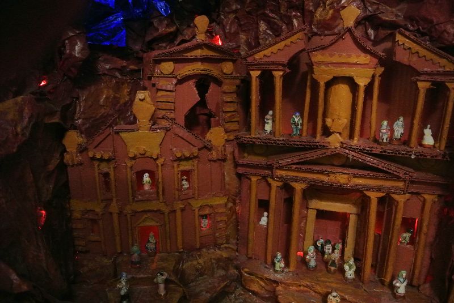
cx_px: 227
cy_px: 152
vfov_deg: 48.0
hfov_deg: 67.3
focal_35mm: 27
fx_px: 341
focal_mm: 10
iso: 3200
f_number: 3.5
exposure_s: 1/60
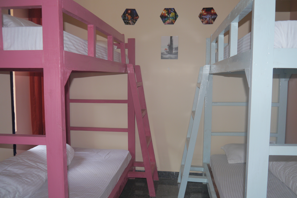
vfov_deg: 43.6
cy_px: 96
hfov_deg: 61.9
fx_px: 247
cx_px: 152
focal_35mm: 30
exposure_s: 1/60
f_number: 3.5
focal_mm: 14
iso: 160
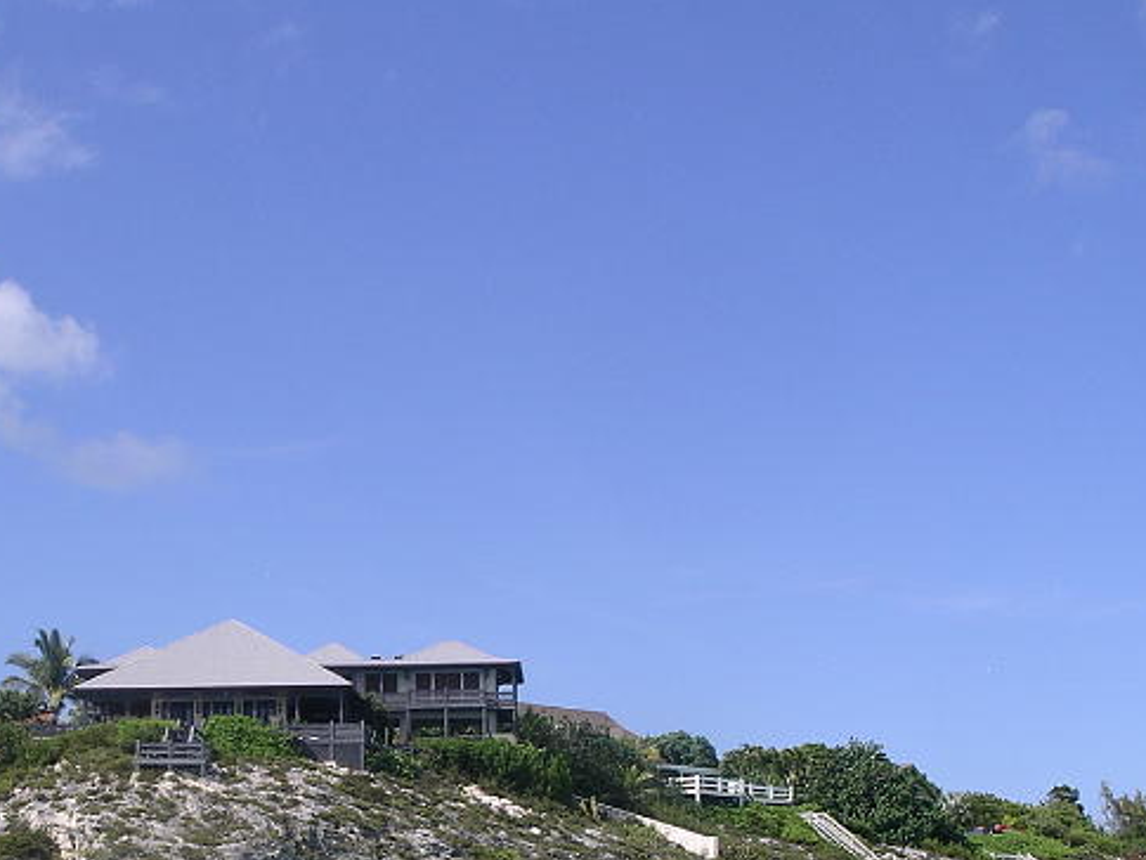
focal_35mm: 61
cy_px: 683
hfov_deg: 31.1
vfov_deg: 23.7
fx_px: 2020
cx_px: 269
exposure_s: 1/388
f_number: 6
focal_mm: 7.8
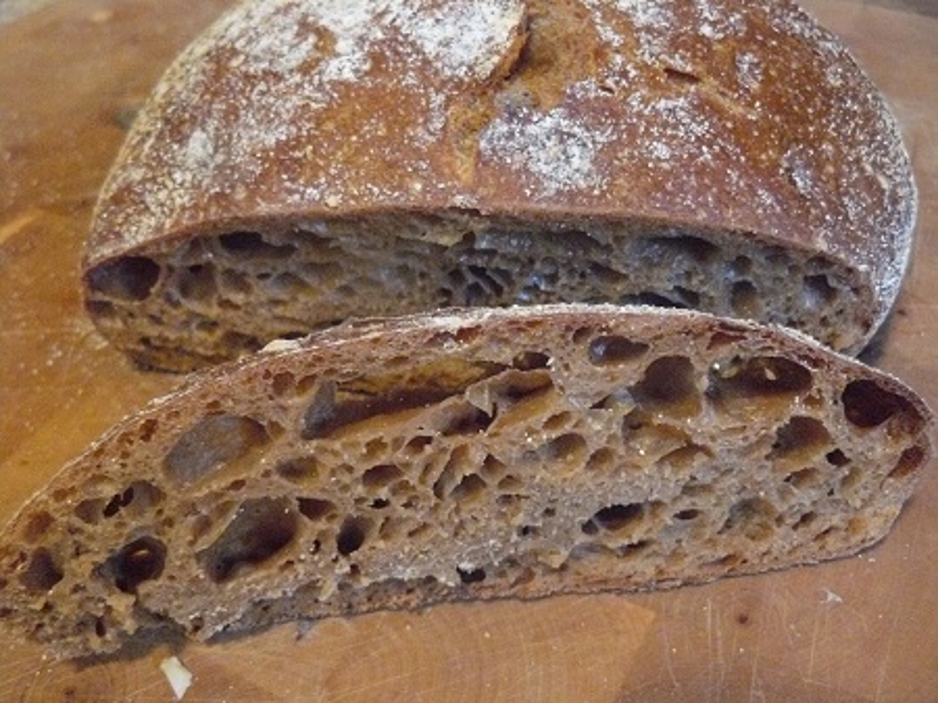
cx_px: 469
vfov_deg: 39.6
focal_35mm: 36
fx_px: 975
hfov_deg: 51.4
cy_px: 352
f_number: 2.8
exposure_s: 1/10
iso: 800
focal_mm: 6
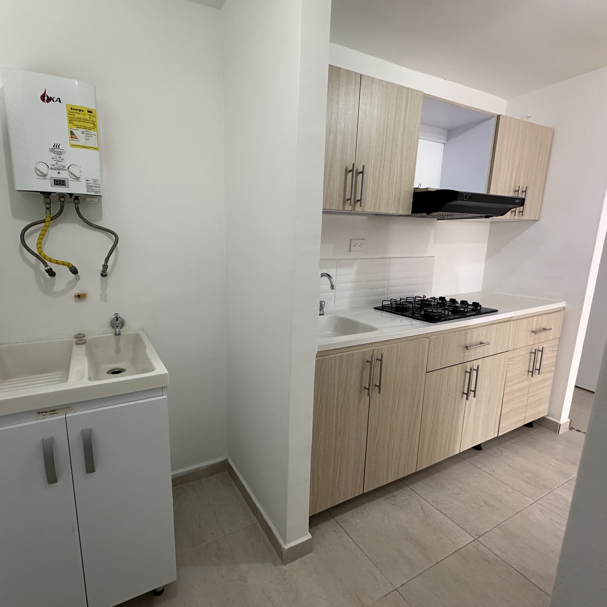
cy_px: 304
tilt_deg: -10.6
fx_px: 337
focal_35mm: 17
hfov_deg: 83.2
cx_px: 250
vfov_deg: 84.0
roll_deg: -0.4
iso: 200
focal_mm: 2.22
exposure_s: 1/120
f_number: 2.2
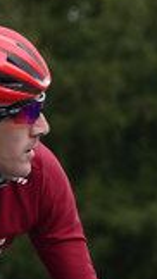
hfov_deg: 3.3
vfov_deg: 5.9
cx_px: -71
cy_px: 405
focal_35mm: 362
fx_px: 2682
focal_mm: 70
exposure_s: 1/1000
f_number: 3.5
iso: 400
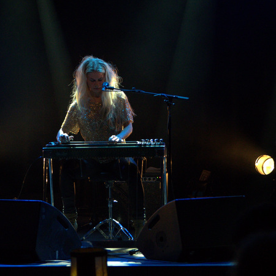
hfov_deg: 17.1
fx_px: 920
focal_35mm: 102
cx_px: 141
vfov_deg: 17.1
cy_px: 134
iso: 3200
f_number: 2.8
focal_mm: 50
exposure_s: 1/125
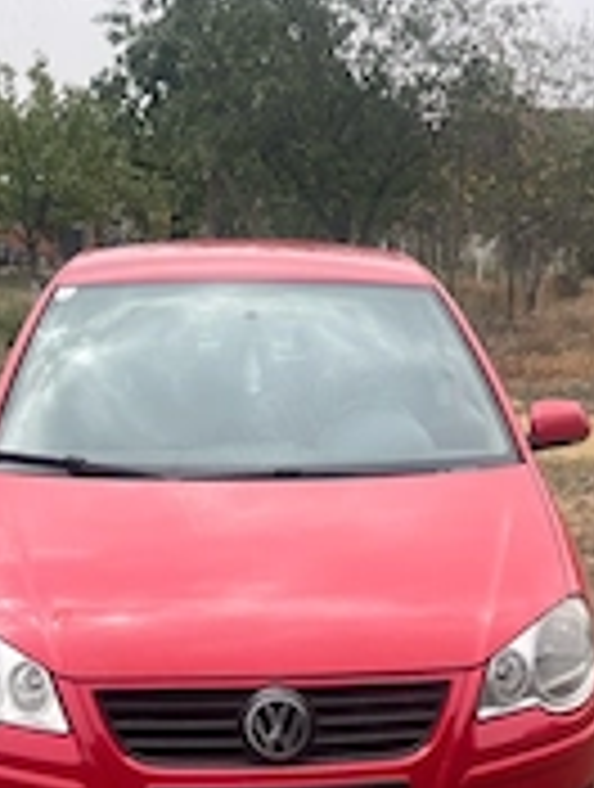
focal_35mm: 57
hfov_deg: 25.6
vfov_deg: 30.9
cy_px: 815
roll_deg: -0.5
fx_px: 1299
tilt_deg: -23.4
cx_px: 405
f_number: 1.6
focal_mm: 5.1
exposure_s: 1/1309
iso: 32
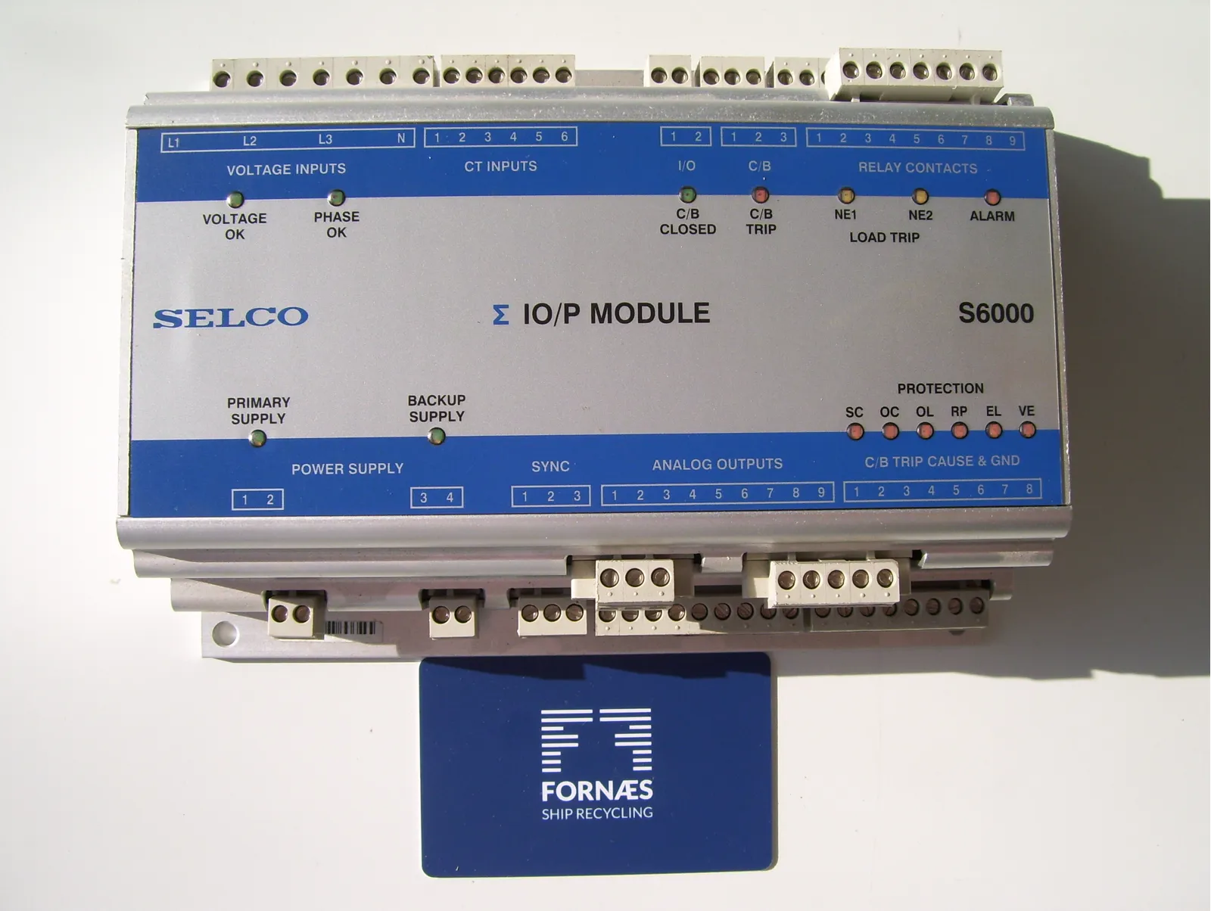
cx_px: 606
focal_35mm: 36
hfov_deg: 51.3
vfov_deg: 39.7
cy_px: 456
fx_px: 1261
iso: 80
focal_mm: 6
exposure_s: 1/500
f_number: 4.8
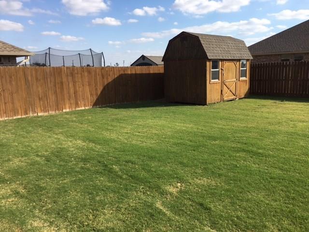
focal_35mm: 29
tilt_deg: -11.0
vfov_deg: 48.2
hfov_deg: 61.7
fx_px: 259
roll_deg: +1.9
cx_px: 154
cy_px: 116
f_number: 2.2
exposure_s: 1/1479
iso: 25
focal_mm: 4.15
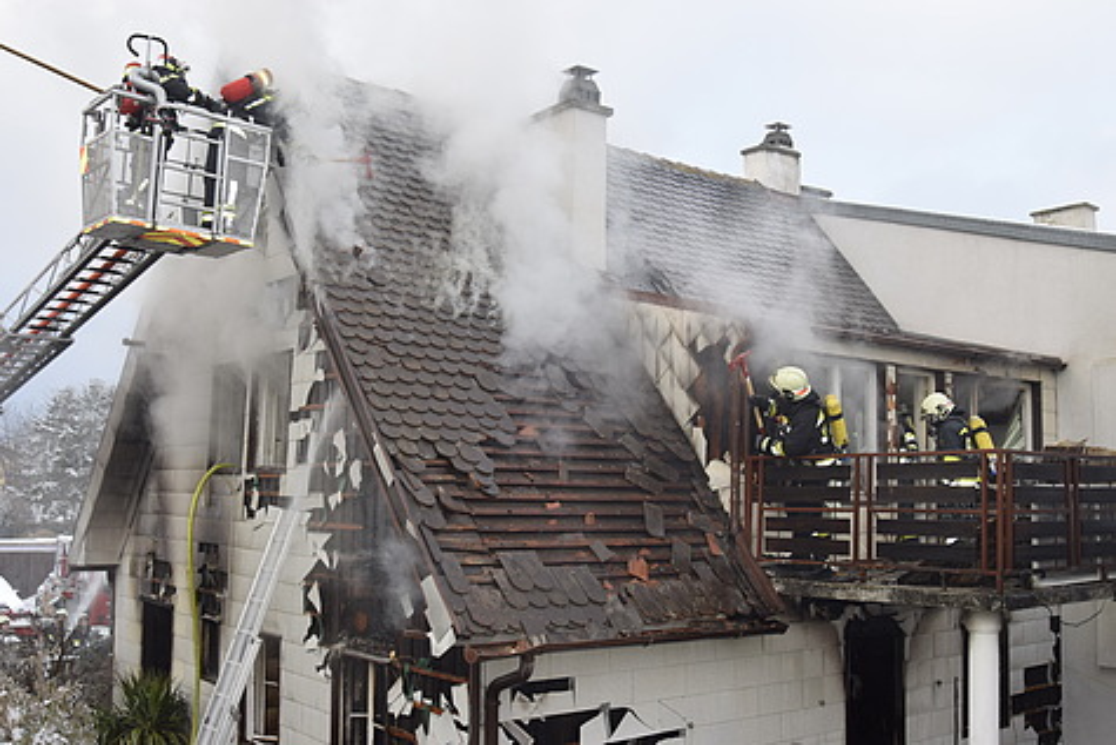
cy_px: 372
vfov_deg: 36.9
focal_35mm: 36
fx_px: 1116
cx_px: 558
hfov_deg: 53.1
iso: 180
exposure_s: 1/125
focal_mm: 24
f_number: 5.6
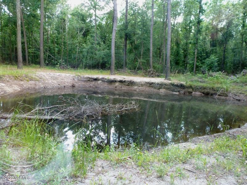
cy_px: 92
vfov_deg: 56.8
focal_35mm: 24
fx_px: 171
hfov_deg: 71.6
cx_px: 124
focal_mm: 4.3
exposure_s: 1/60
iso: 160
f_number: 3.3
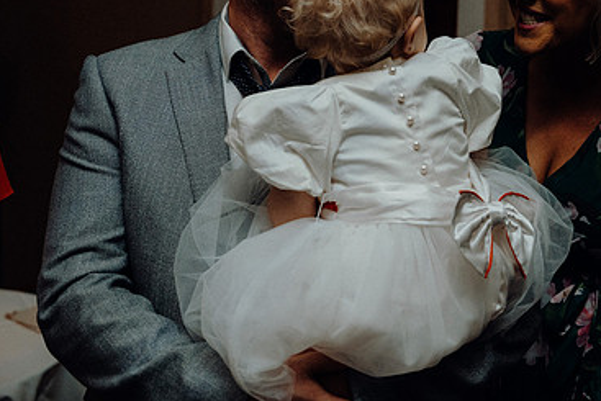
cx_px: 382
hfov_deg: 29.5
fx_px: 1136
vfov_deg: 19.9
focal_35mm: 68
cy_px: 91
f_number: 3.5
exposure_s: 1/160
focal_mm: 43
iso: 2500
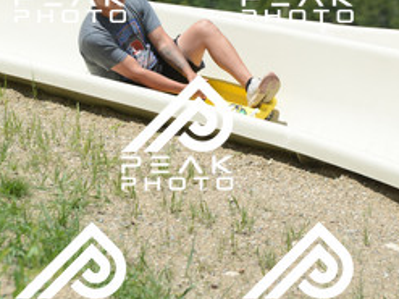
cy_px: 122
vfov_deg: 4.9
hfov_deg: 6.5
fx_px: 3502
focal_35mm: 304
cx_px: 184
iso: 400
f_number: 6.3
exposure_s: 1/1250
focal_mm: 195
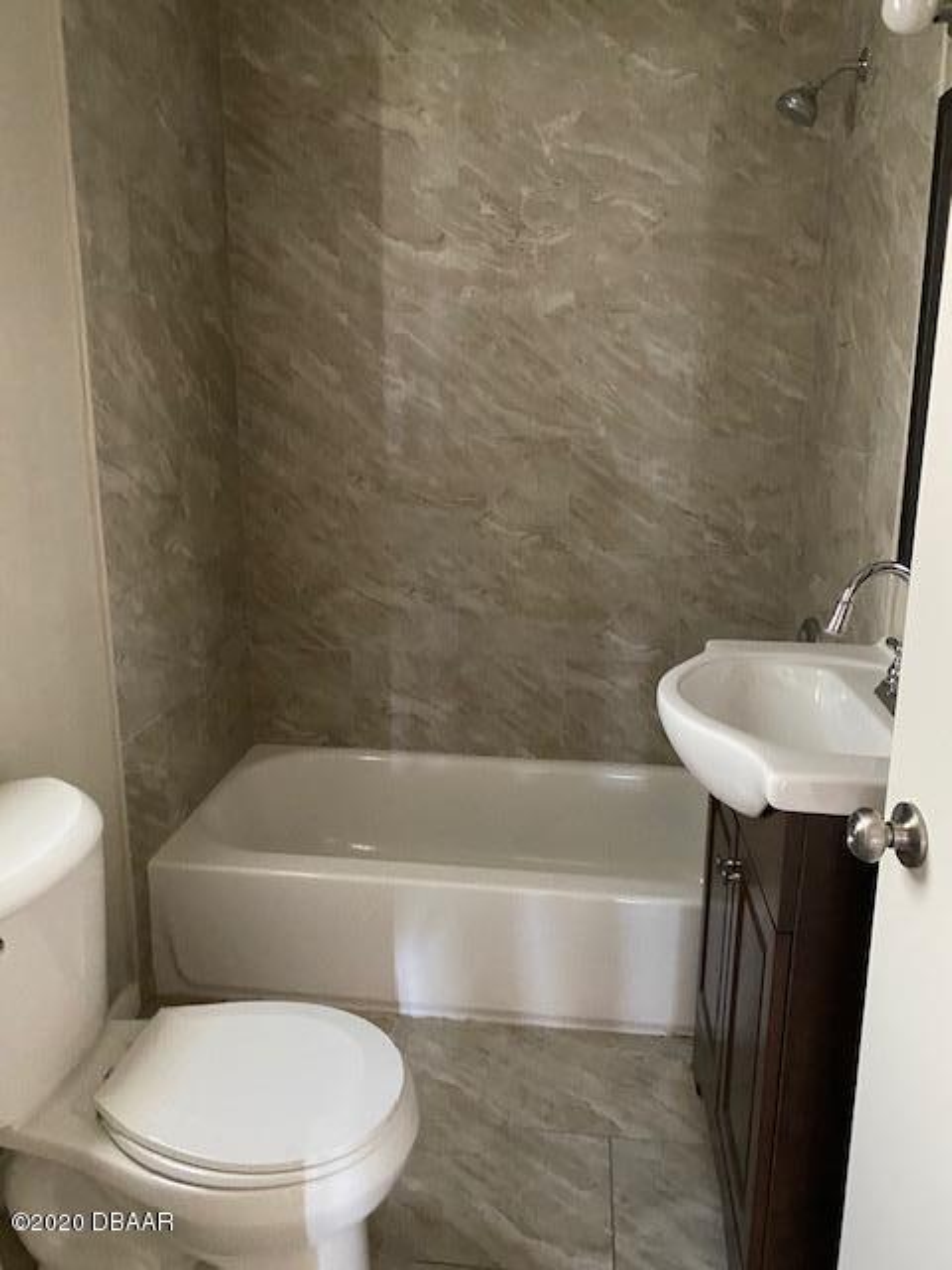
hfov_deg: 53.1
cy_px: 635
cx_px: 476
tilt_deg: -13.6
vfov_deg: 67.3
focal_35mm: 26
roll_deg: +0.1
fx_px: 953
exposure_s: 1/30
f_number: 1.8
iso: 640
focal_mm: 4.25
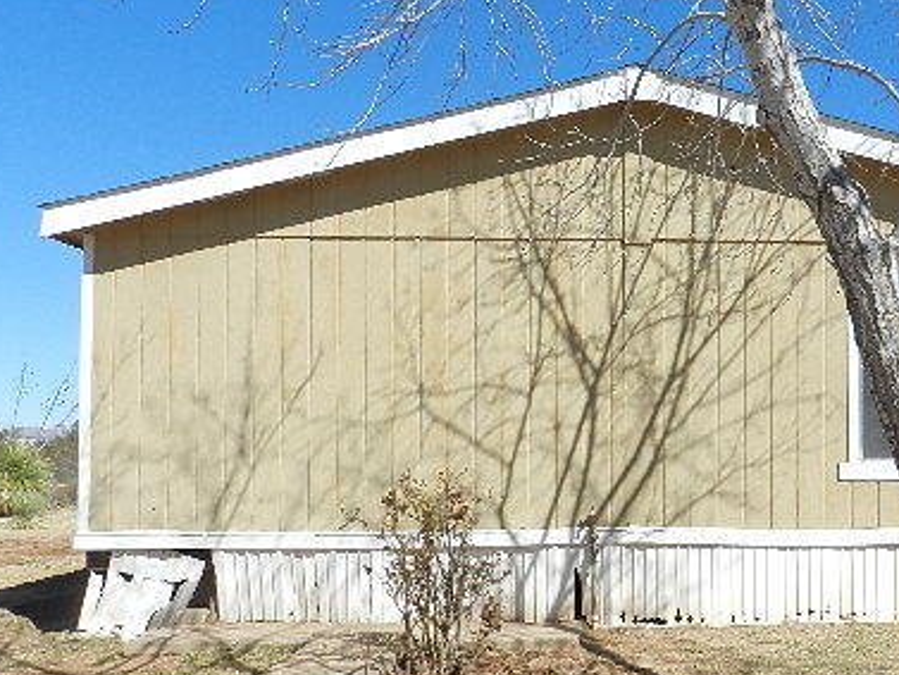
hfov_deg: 46.5
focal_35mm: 39
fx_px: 1013
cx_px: 651
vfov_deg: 36.7
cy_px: 398
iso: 160
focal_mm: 4
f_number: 4.5
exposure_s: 1/1000
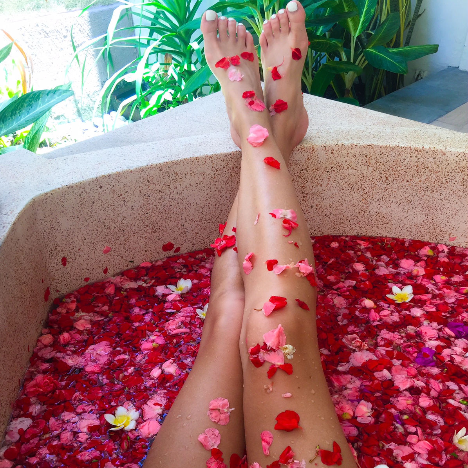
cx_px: 230
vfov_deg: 46.5
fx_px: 535
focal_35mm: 35
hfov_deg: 47.2
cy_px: 313
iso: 32
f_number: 2.2
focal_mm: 4.15
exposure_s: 1/118
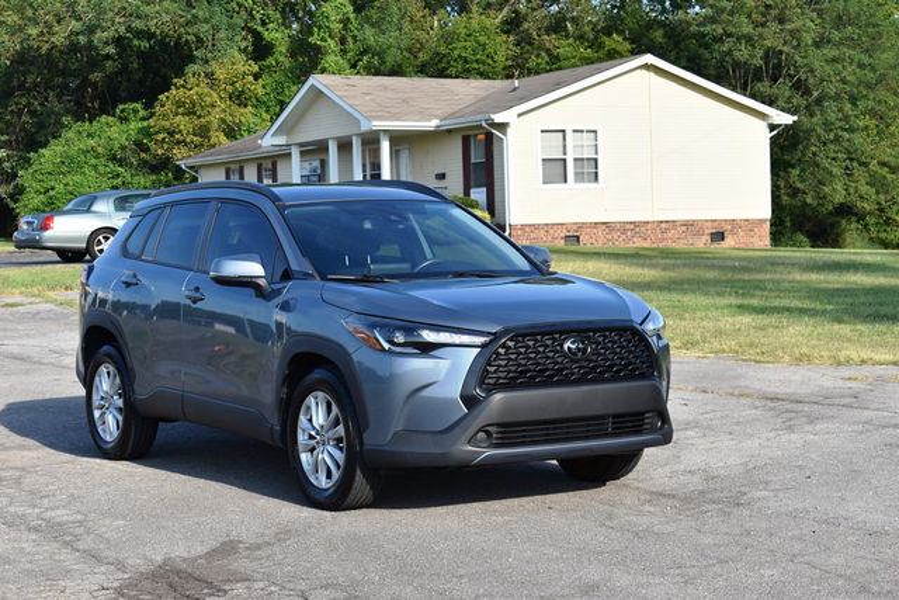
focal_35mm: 72
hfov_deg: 28.1
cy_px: 300
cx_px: 450
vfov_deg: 18.9
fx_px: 1798
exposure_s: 1/250
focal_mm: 48
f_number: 8
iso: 125
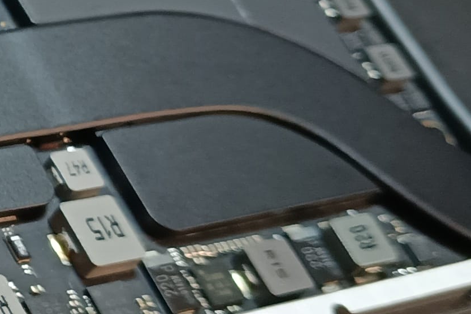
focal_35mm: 133
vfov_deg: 10.2
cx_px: -501
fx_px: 1740
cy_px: 15
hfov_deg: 13.1
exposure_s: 1/50
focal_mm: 4.81
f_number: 1.8
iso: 737
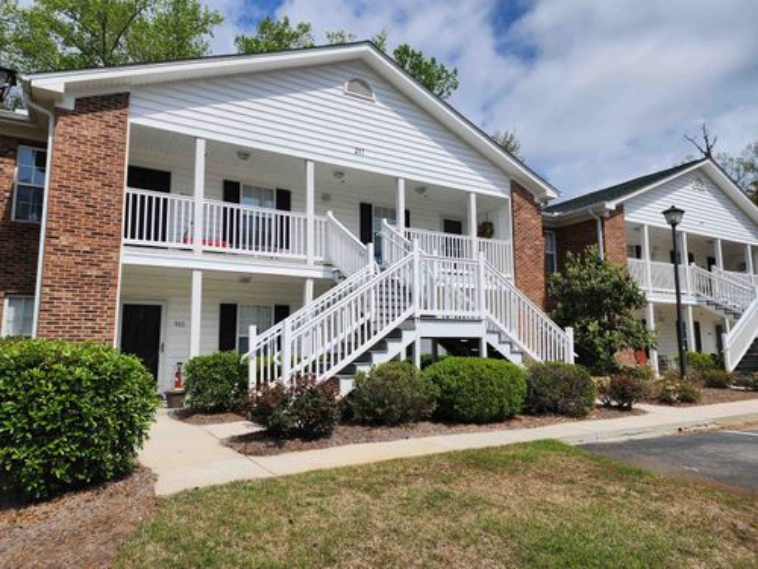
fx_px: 504
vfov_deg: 58.9
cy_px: 284
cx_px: 379
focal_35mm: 23
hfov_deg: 73.9
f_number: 1.8
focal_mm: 6.4
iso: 12
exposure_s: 1/2283
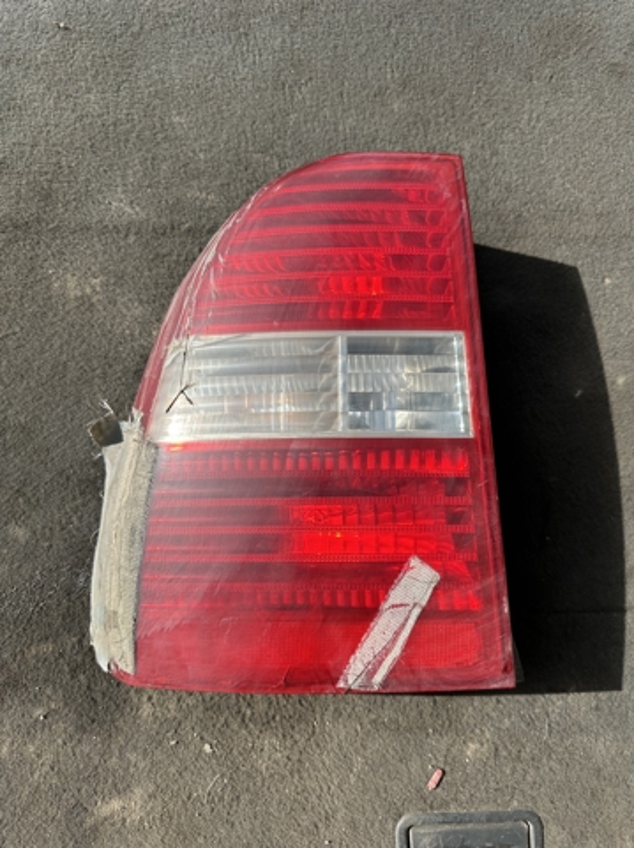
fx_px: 587
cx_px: 317
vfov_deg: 71.7
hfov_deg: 56.7
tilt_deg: -82.0
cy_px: 424
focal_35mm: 24
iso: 80
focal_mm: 6.86
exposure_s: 1/2110
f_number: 1.78
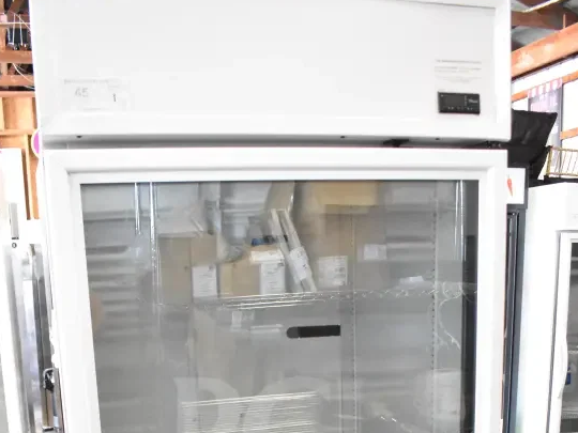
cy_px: 462
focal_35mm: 44
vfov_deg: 29.9
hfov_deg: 42.9
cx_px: 269
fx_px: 735
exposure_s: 1/100
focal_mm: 18
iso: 6400
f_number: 5
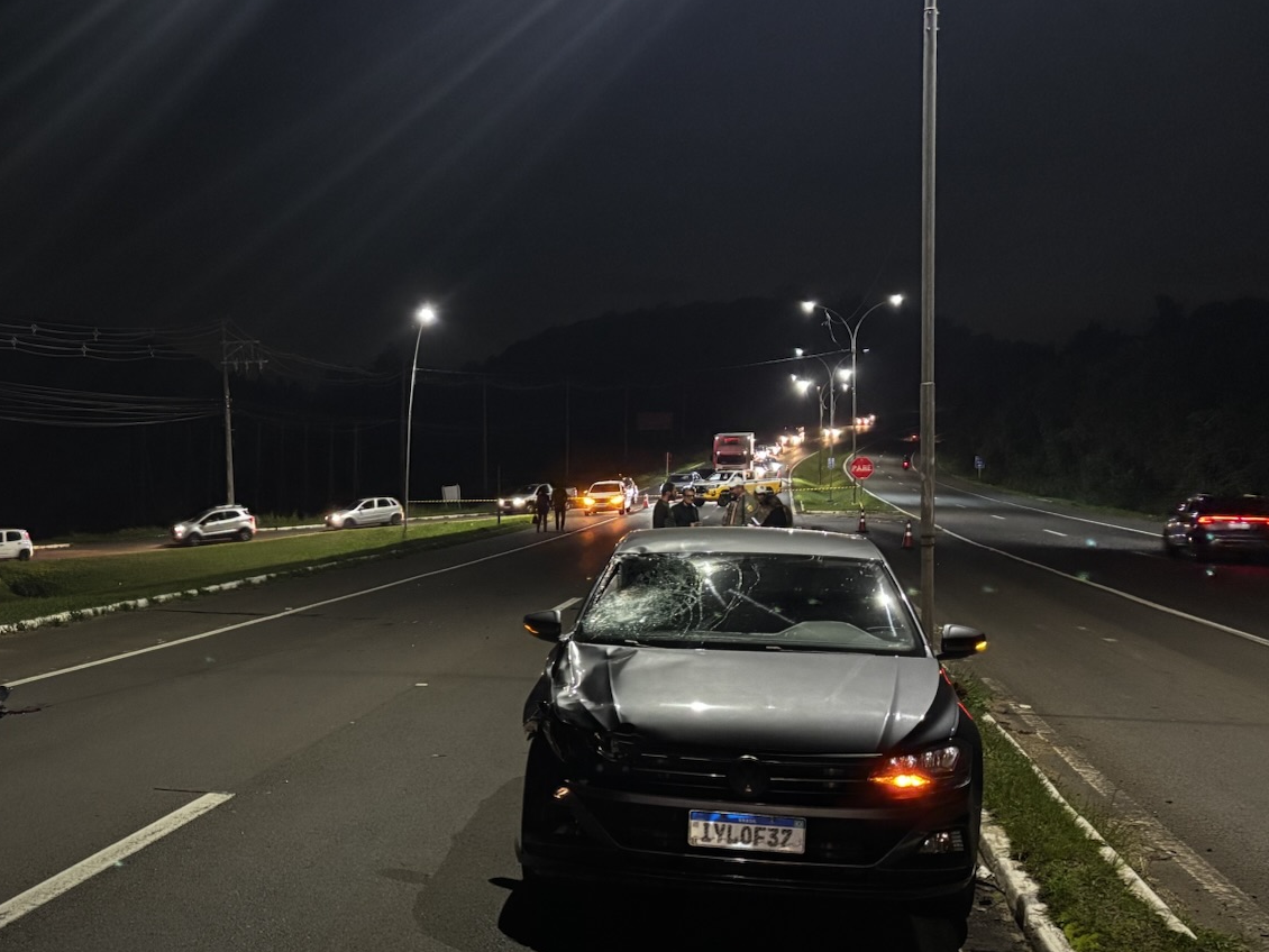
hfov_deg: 40.0
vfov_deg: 31.3
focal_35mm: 46
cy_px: 612
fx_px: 1687
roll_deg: -0.1
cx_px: 299
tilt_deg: -4.7
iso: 1000
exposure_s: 1/30
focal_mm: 5.96
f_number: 1.6
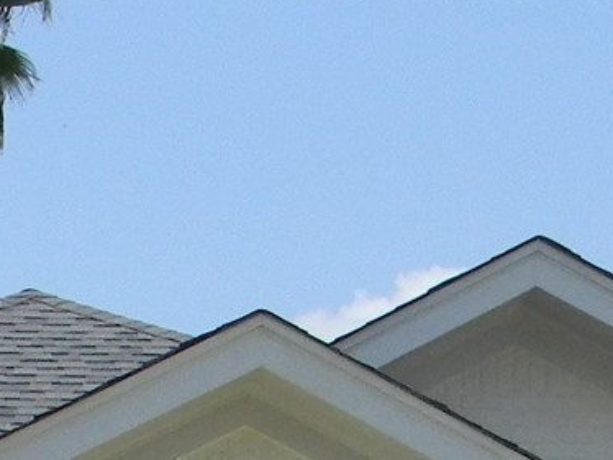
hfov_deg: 10.0
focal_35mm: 197
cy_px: 972
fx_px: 3491
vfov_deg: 7.2
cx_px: 192
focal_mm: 6.4
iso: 200
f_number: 7.4
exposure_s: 1/584
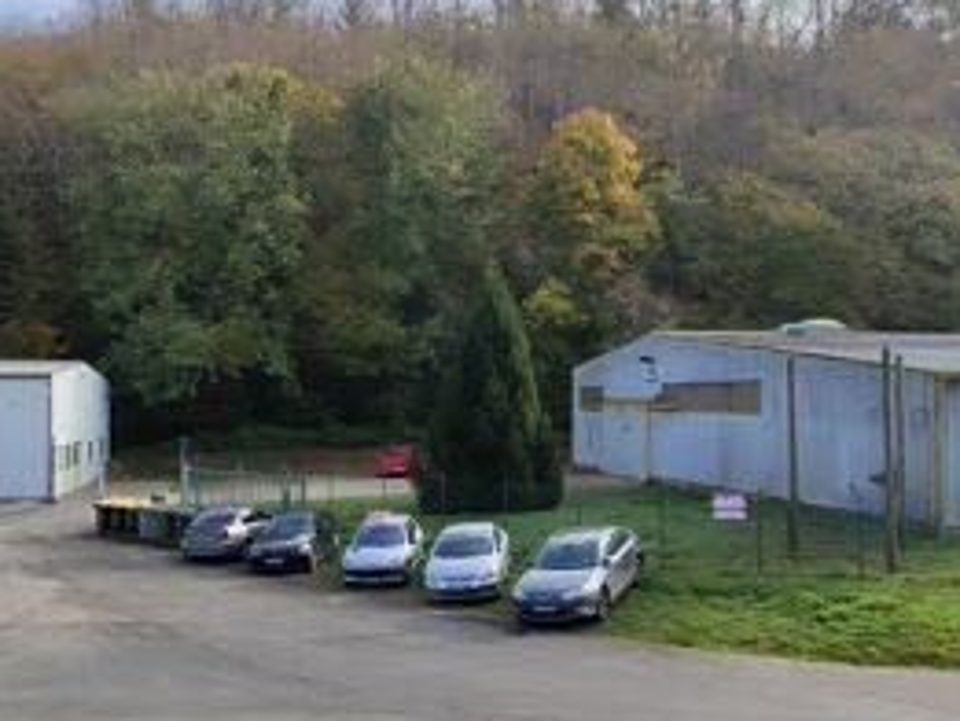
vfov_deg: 31.5
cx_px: 405
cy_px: 397
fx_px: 1276
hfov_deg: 41.1
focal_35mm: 46
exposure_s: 1/714
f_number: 1.89
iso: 50
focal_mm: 5.95
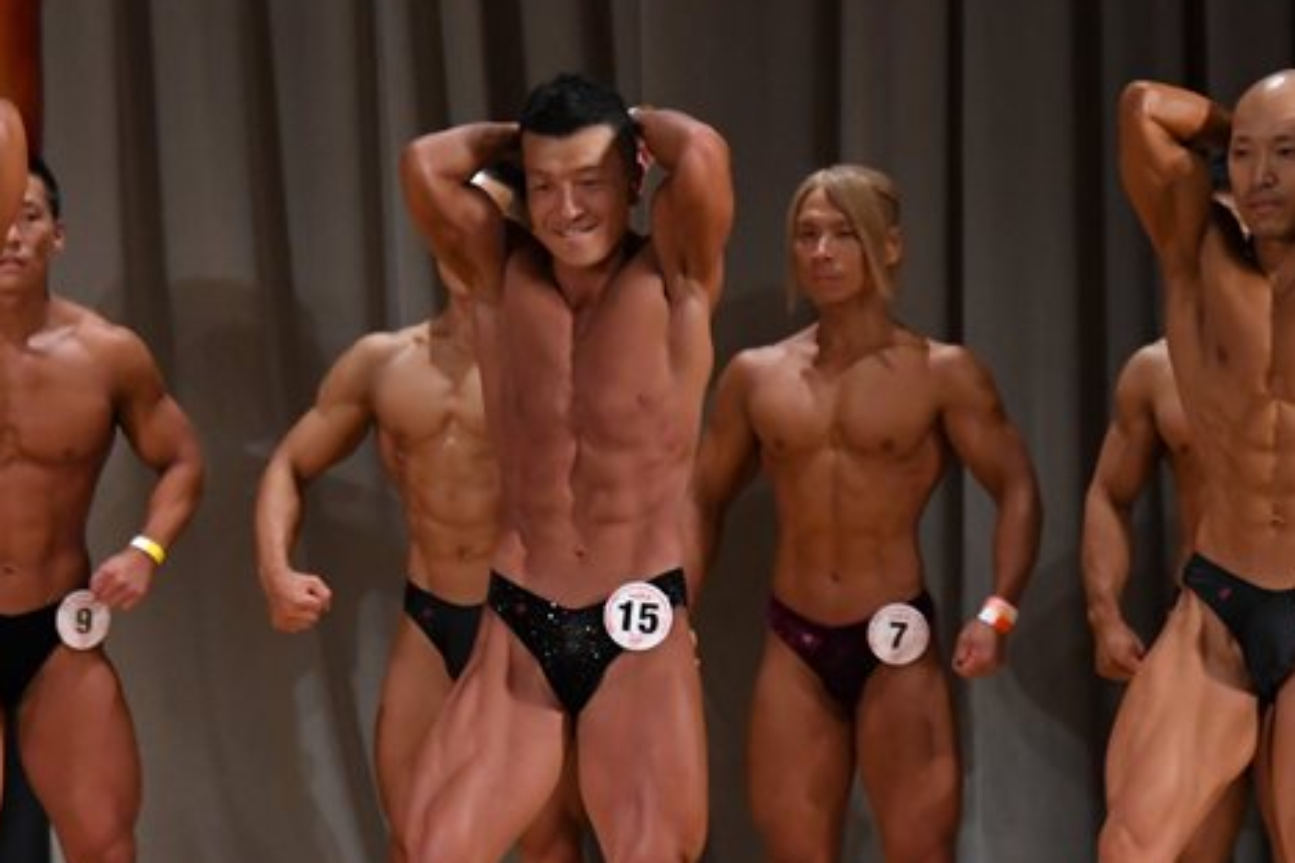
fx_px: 14280
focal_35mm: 397
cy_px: 639
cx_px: 585
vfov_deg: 3.5
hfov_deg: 5.2
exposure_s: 1/400
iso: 3200
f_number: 5.6
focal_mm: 160
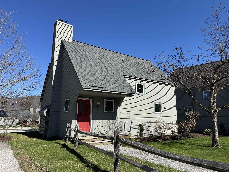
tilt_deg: +10.4
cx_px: 114
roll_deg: -0.2
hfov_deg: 71.6
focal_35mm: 24
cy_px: 86
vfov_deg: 56.8
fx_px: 159
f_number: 1.78
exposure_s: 1/4310
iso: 80
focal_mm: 6.76
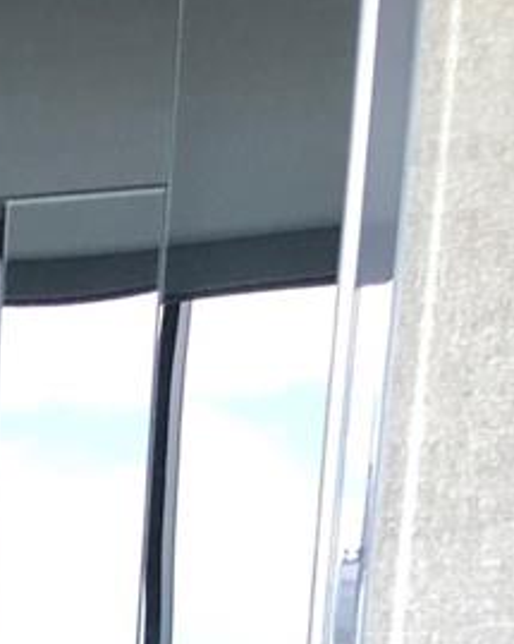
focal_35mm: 122
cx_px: -416
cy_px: 1379
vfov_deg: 13.1
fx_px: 2321
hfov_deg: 11.7
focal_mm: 4
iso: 40
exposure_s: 1/24
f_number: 1.8
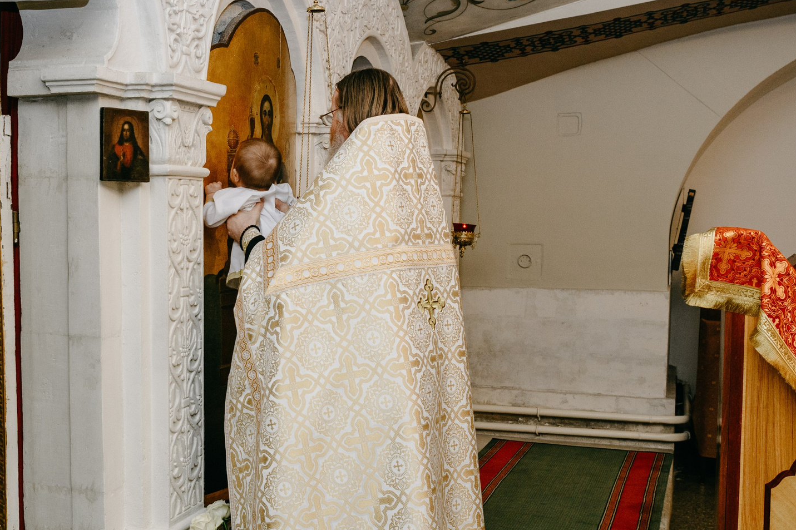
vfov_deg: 29.2
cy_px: 286
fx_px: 1017
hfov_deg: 42.0
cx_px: 243
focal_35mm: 46
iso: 500
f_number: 3.5
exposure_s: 1/160
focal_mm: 24
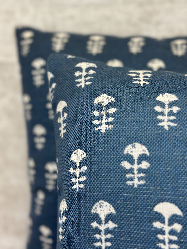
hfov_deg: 30.3
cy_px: 124
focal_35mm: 48
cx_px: 94
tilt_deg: -17.6
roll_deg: +1.3
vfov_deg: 39.7
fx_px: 346
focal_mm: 6.86
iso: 80
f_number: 1.78
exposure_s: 1/124
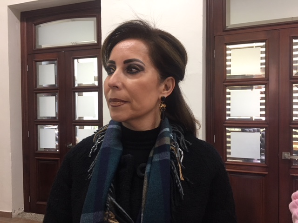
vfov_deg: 48.2
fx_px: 250
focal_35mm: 29
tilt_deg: -1.9
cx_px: 149
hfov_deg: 61.7
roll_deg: -0.4
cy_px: 112
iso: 125
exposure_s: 1/30
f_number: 2.2
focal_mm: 4.15
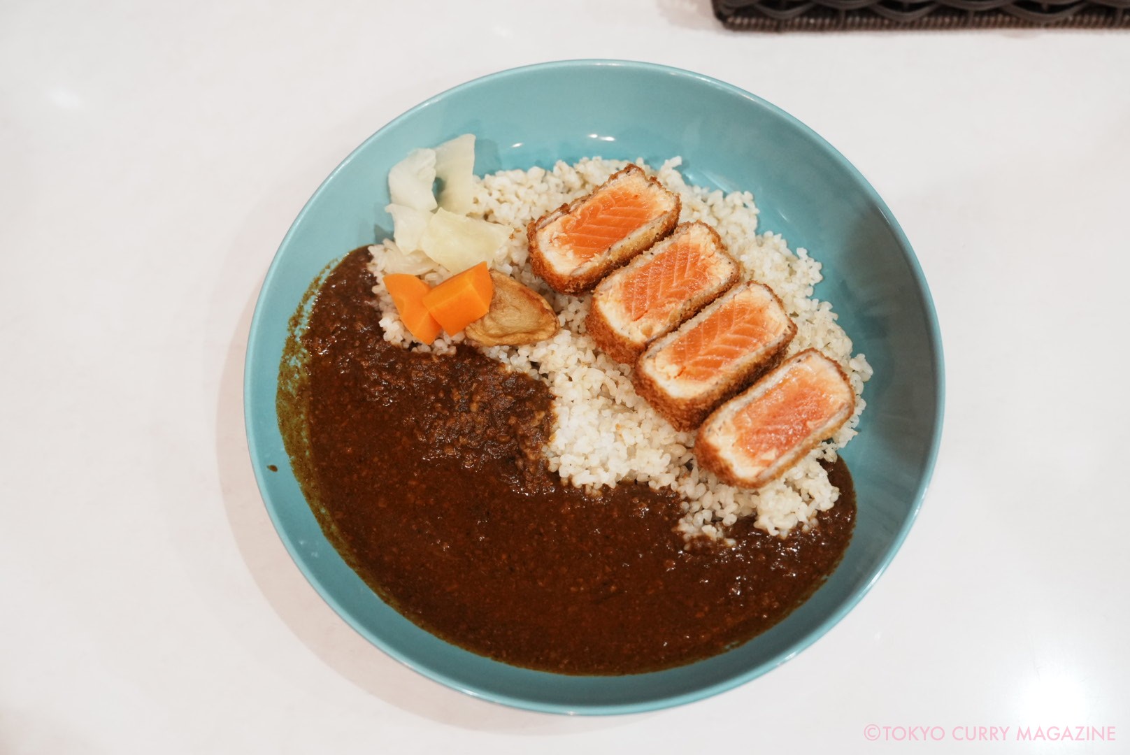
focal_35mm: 35
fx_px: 1099
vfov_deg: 37.9
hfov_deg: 54.4
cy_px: 378
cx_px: 565
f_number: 3.5
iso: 4000
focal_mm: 35
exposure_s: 1/200
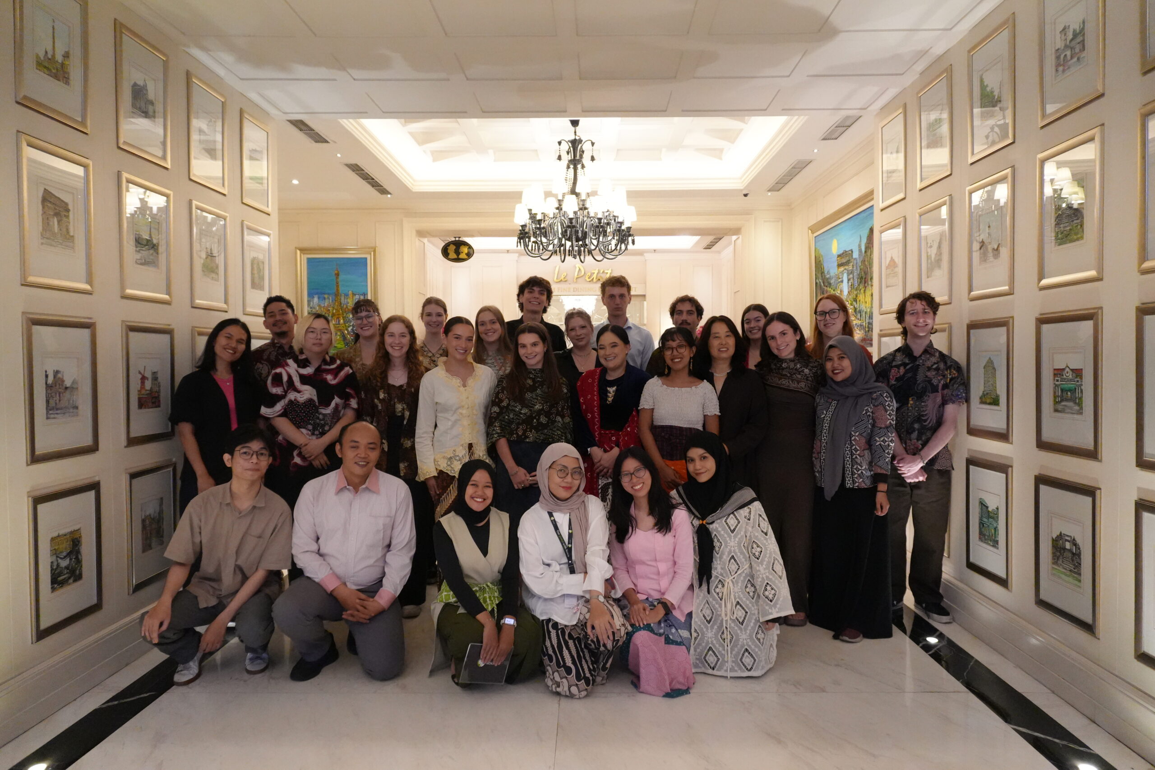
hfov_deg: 73.7
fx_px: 770
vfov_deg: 53.1
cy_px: 385
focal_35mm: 24
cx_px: 578
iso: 5000
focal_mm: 16
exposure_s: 1/160
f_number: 4
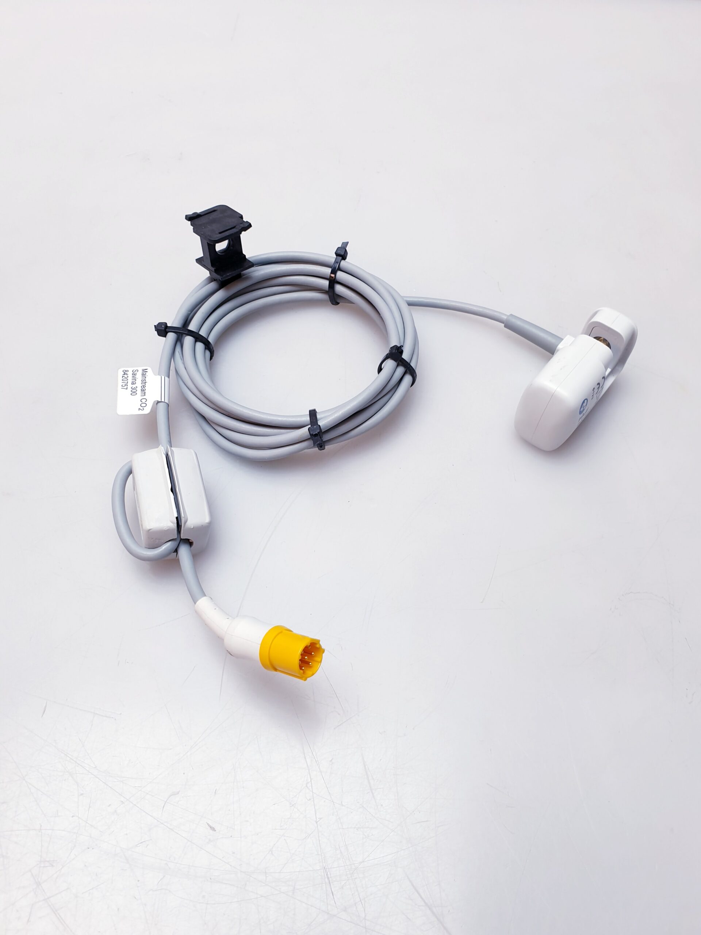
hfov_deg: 53.1
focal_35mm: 26
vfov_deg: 67.3
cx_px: 350
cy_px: 468
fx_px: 702
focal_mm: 4.3
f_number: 2.4
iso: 50
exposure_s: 1/50
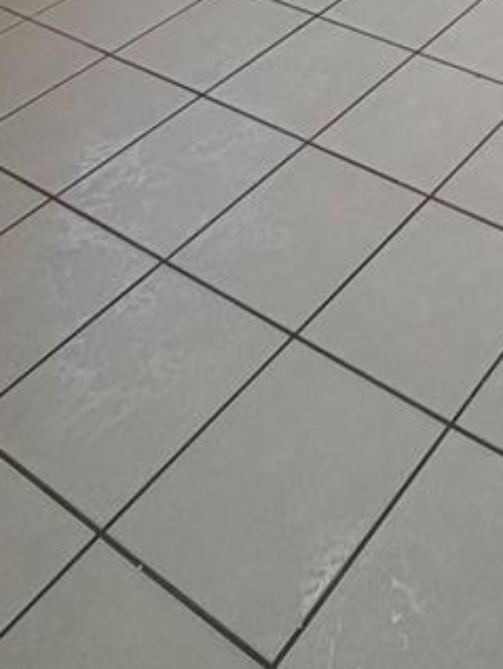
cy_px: -500
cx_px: 687
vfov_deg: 22.8
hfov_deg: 23.6
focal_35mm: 53
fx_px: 1026
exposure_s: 1/157
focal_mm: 2.22
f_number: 2.2
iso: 50
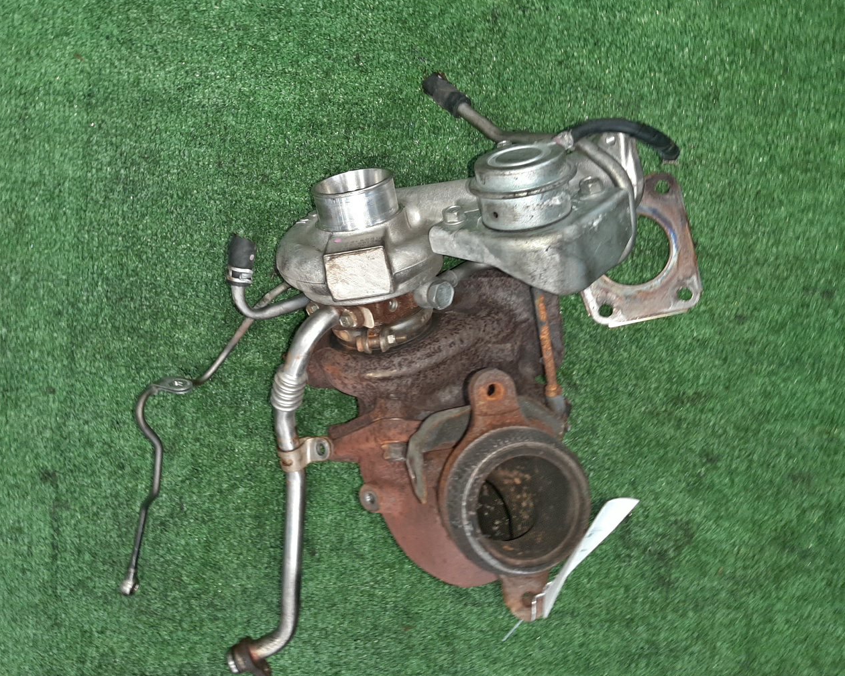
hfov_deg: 60.2
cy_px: 339
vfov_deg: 50.0
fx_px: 725
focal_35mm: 29
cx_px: 363
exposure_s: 1/50
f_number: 1.7
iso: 200
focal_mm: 3.93
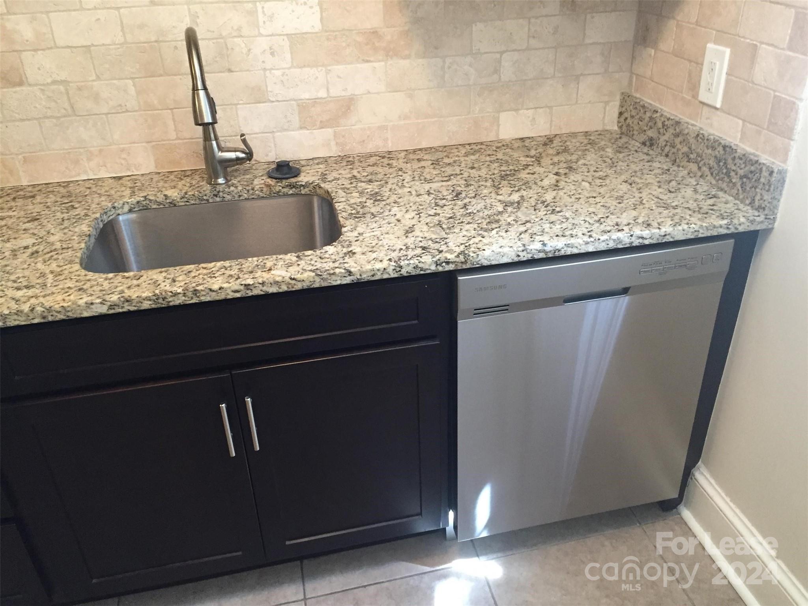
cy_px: 303
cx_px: 404
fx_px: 677
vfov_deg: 48.2
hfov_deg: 61.7
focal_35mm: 29
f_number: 2.2
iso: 250
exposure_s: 1/24
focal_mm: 4.15
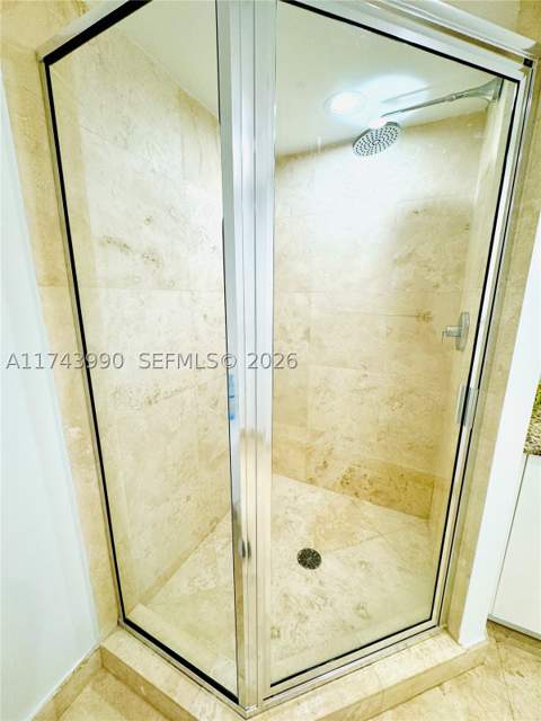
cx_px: 270
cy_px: 360
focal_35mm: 14
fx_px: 292
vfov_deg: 102.1
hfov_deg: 85.7
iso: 125
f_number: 2.2
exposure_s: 1/120
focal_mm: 2.22
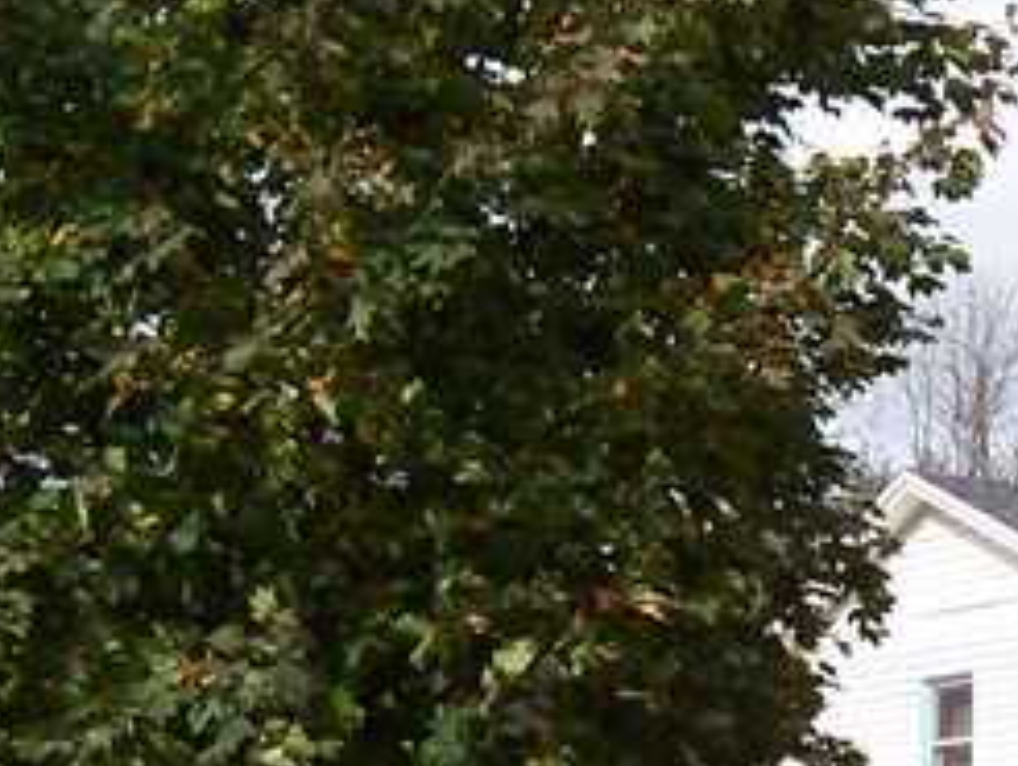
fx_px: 3444
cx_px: 1105
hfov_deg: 16.3
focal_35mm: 117
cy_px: 625
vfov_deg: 12.6
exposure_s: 1/350
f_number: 4
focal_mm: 5.6
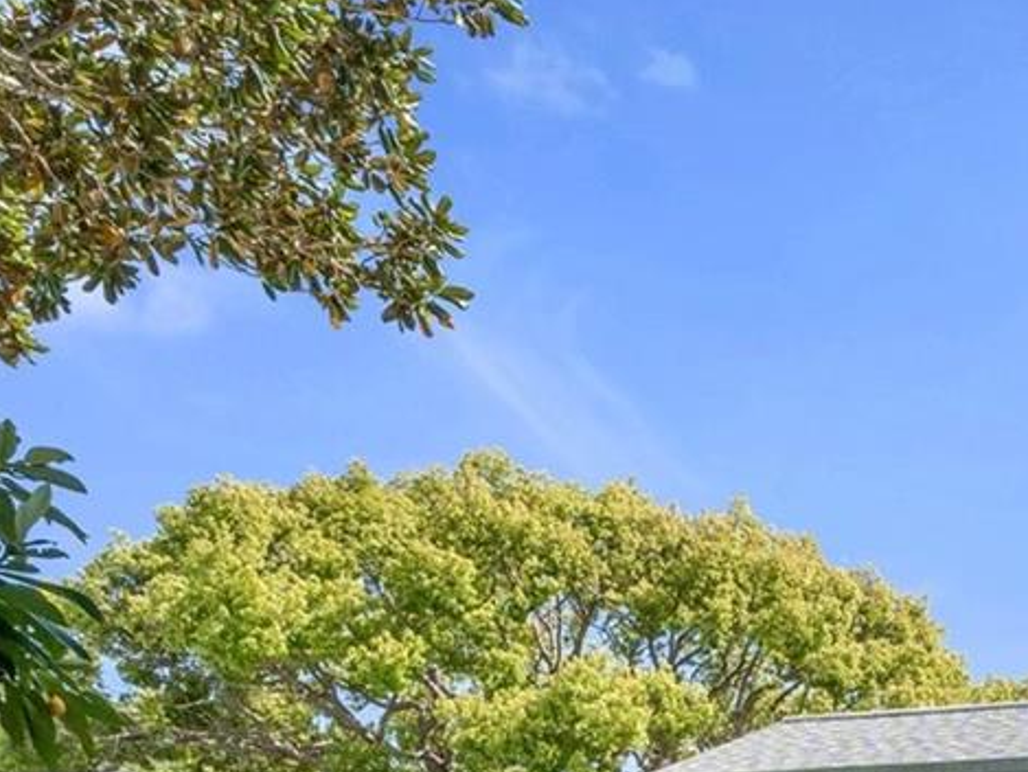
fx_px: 1753
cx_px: 1471
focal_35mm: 59
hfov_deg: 25.8
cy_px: 974
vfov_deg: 22.5
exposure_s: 1/250
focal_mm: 12
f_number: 8
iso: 320
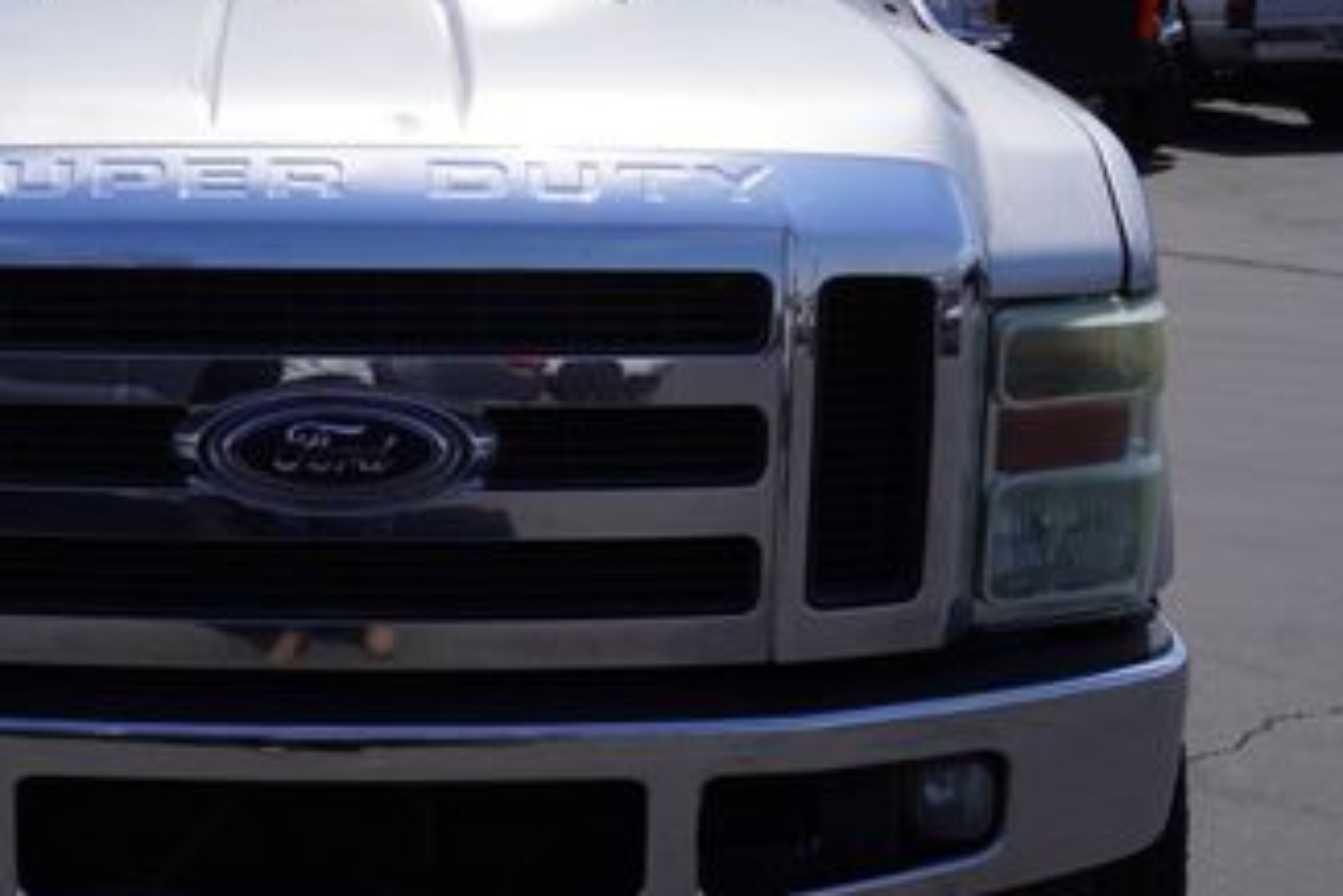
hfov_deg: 29.2
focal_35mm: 68
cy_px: 458
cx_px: 326
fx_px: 2537
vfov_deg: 20.0
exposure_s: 1/320
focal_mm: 23
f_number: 10
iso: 100
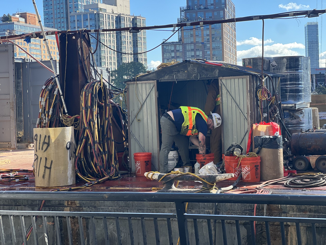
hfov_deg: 25.3
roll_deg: +1.7
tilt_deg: -0.5
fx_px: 725
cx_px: 163
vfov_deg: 19.1
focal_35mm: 77
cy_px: 122
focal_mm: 9
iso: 32
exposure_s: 1/172
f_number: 2.8
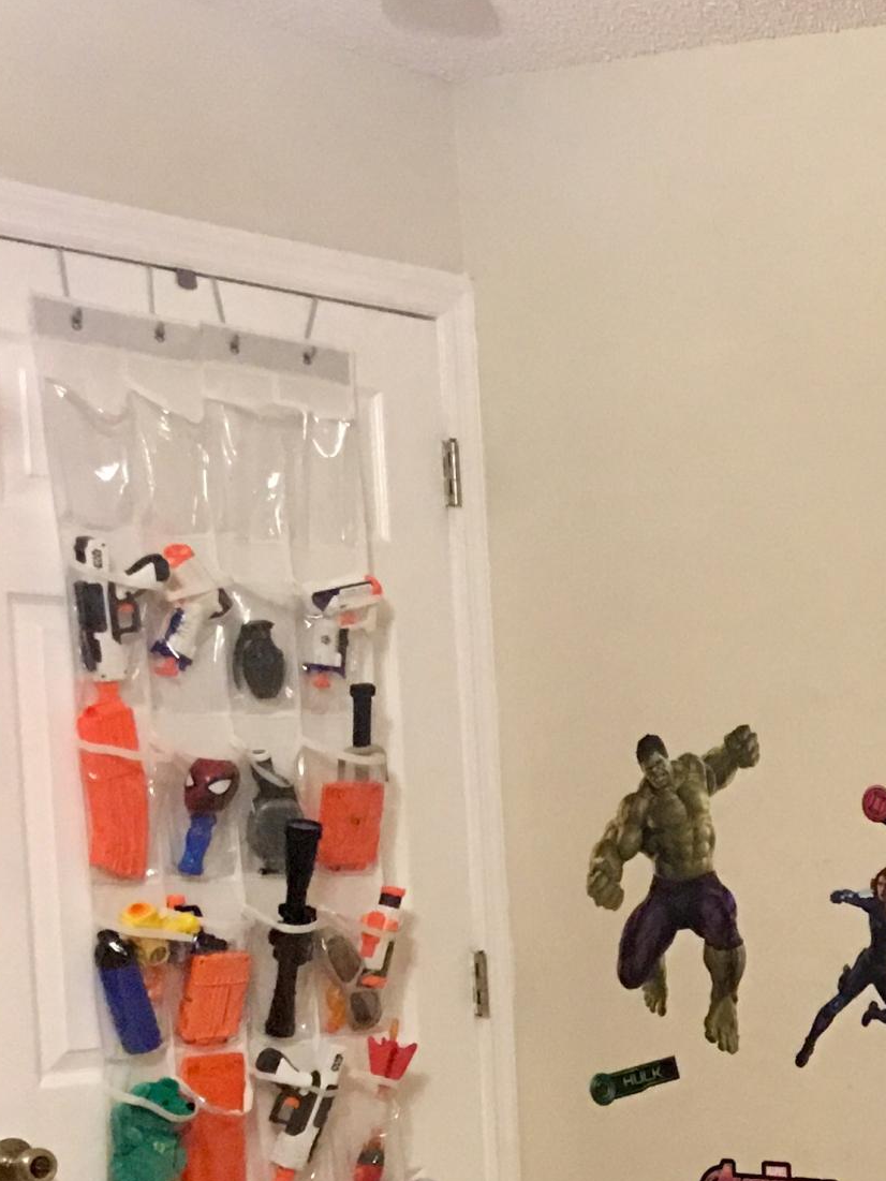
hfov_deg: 15.9
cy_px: 1029
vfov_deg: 24.1
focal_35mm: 79
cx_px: 1594
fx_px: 2695
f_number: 2.2
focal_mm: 4.15
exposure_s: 1/8
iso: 100
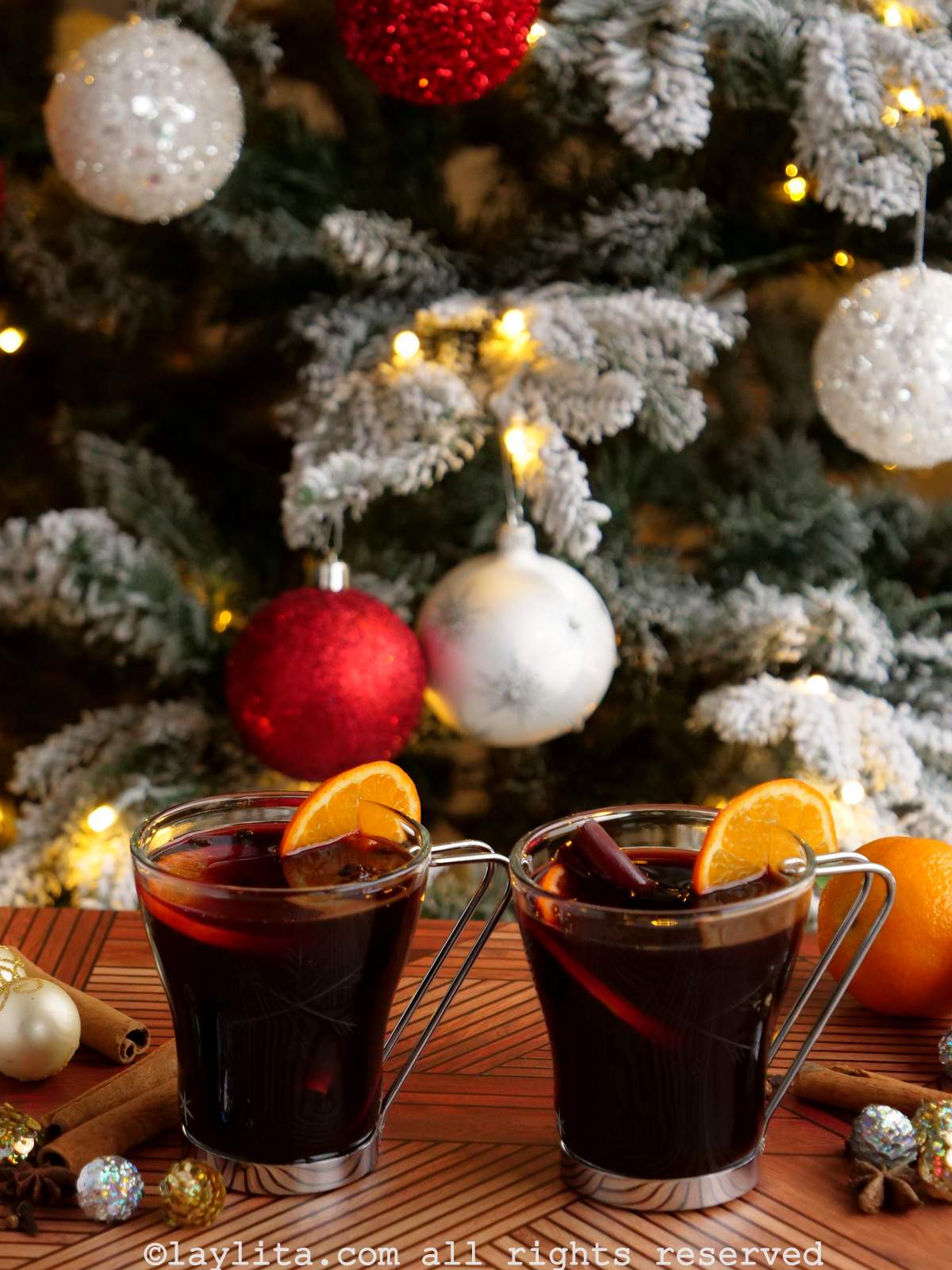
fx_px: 3080
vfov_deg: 23.3
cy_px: 635
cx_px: 476
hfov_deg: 17.6
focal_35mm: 84
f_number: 3.9
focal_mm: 42
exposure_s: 1/100
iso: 2000
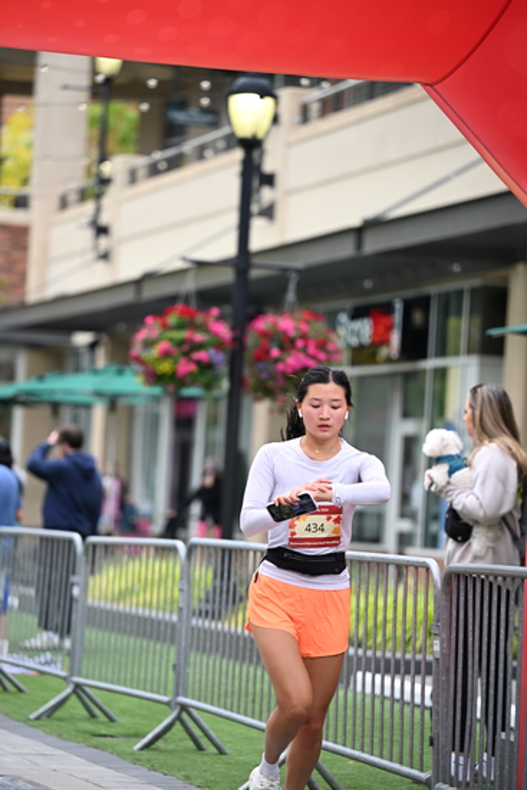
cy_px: 395
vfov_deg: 14.6
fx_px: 3072
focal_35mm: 140
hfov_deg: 9.8
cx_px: 264
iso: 640
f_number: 2.8
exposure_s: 1/2000
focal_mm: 140
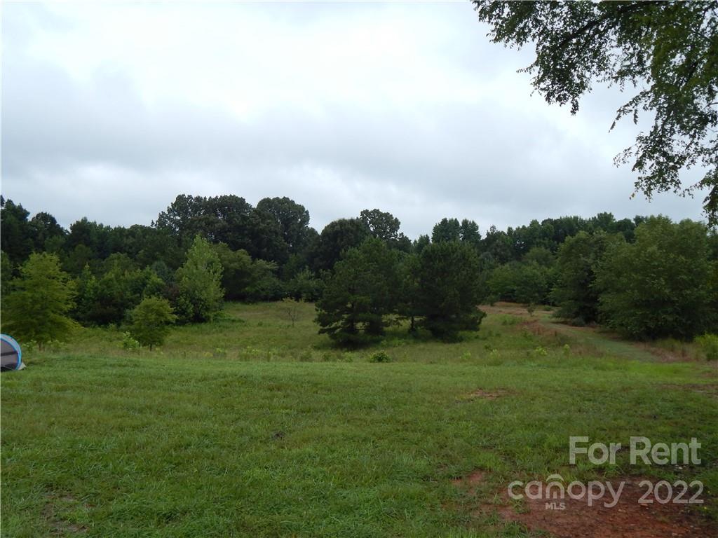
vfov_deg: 49.7
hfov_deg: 63.4
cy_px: 269
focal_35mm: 28
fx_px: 581
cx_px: 359
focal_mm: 5.1
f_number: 3.2
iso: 125
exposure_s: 1/1250
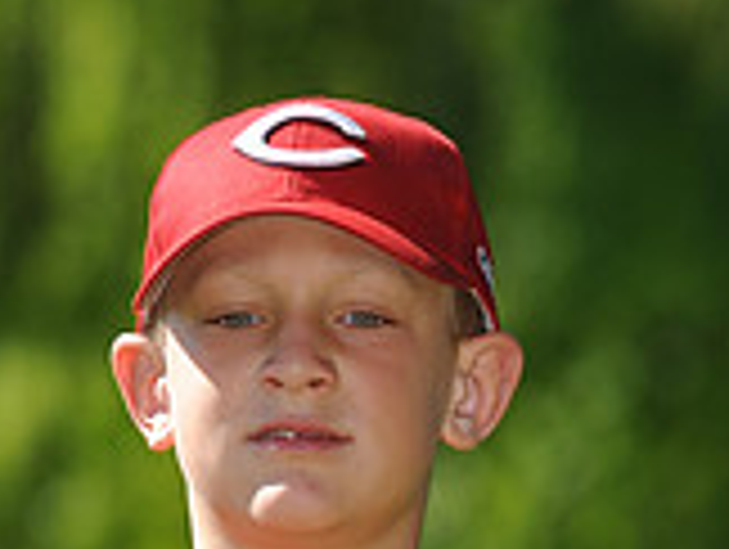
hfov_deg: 4.3
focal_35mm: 464
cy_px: 968
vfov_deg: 3.2
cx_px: 252
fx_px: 9786
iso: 200
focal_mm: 135
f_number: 4
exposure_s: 1/1600
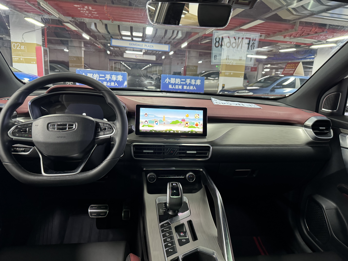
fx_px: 241
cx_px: 174
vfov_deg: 56.8
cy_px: 130
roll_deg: -3.0
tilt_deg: -12.4
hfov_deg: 71.6
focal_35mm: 24
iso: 500
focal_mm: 6.86
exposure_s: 1/50
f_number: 1.78
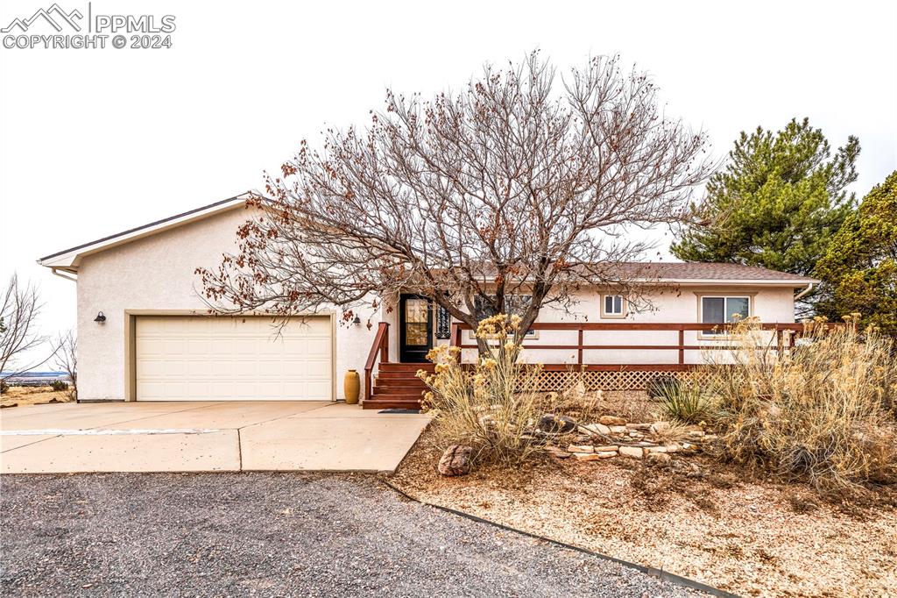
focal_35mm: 14
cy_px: 299
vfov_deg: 81.2
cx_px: 448
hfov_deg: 104.3
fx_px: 349
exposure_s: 1/640
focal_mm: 14
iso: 320
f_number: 7.1
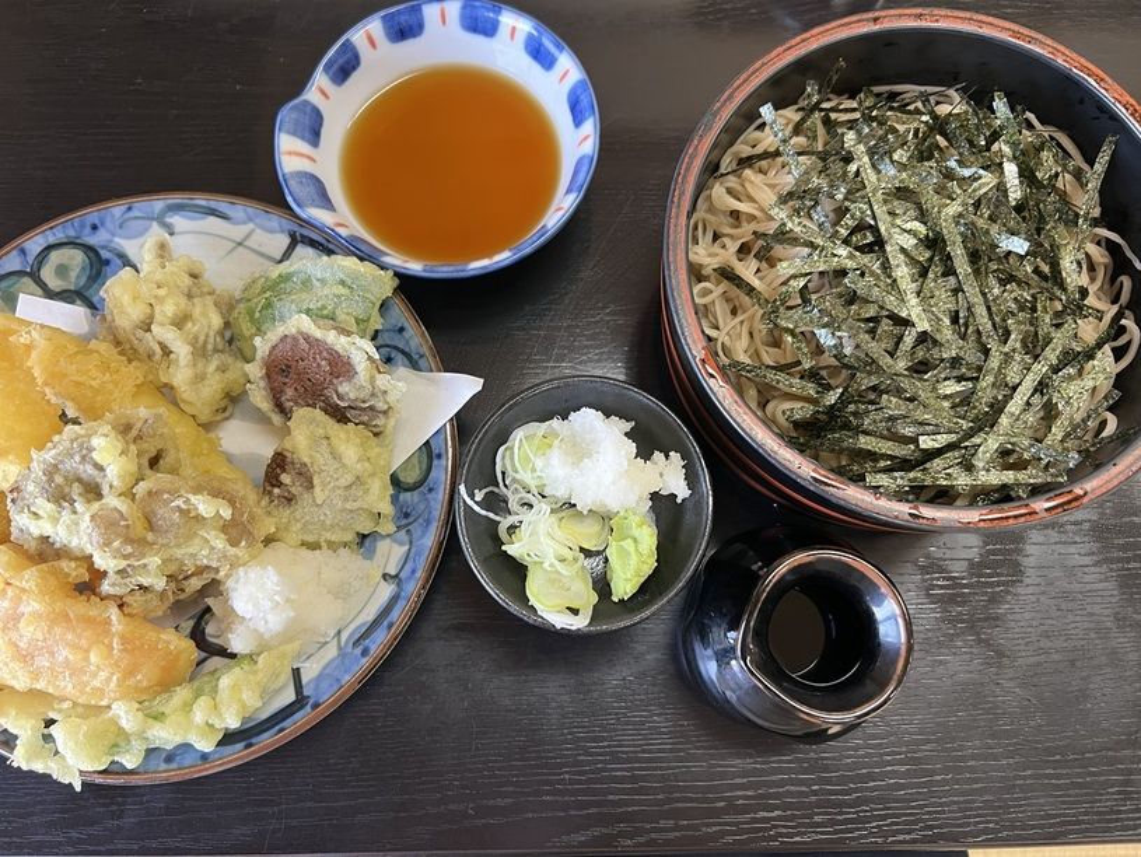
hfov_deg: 67.3
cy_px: 428
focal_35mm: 26
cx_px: 570
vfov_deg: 53.1
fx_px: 857
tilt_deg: -78.1
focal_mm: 5.7
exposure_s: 1/60
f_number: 1.5
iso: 200
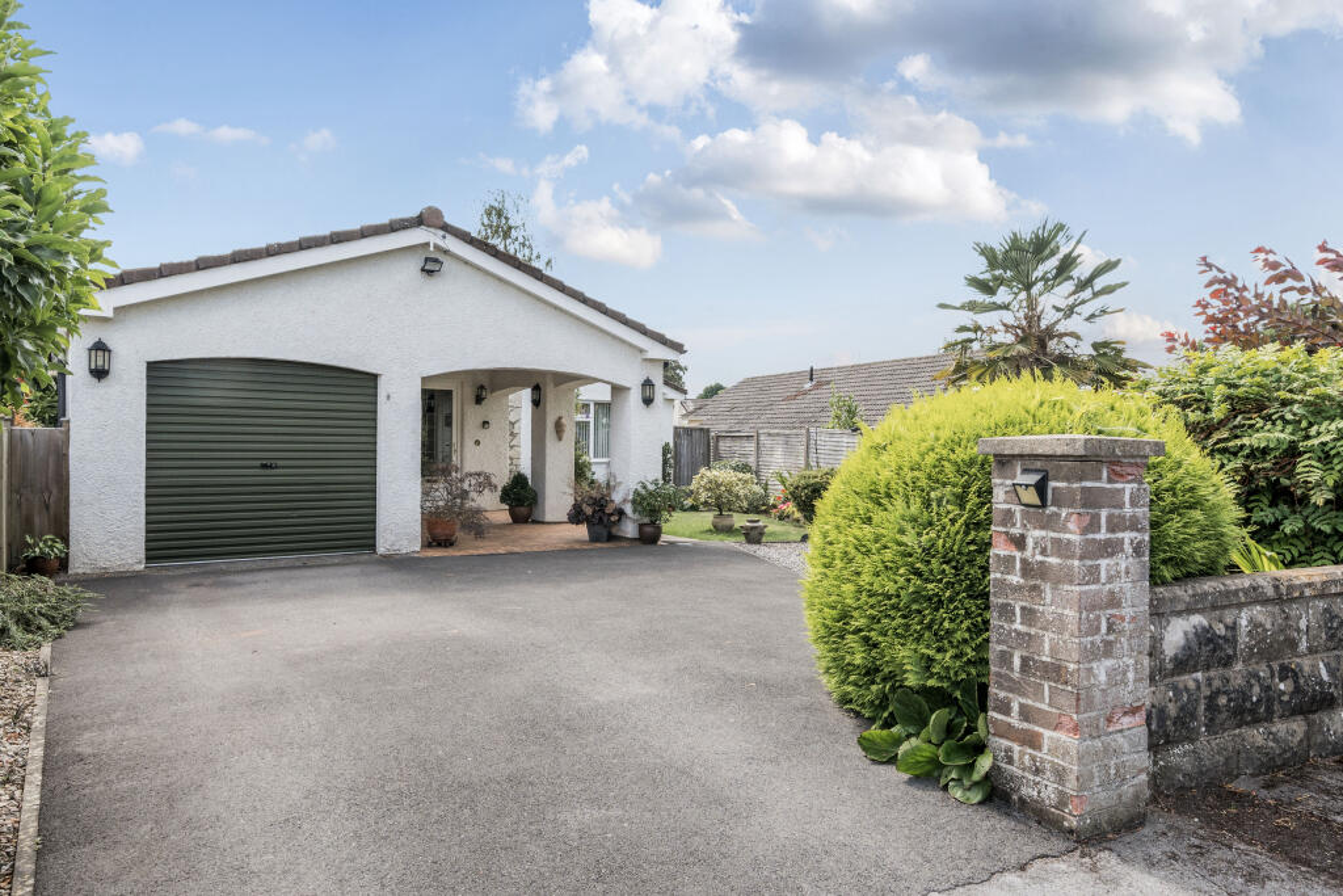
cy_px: 448
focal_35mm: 22
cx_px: 672
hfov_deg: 78.6
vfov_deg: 57.2
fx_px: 821
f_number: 11
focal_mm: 15
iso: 400
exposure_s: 1/160
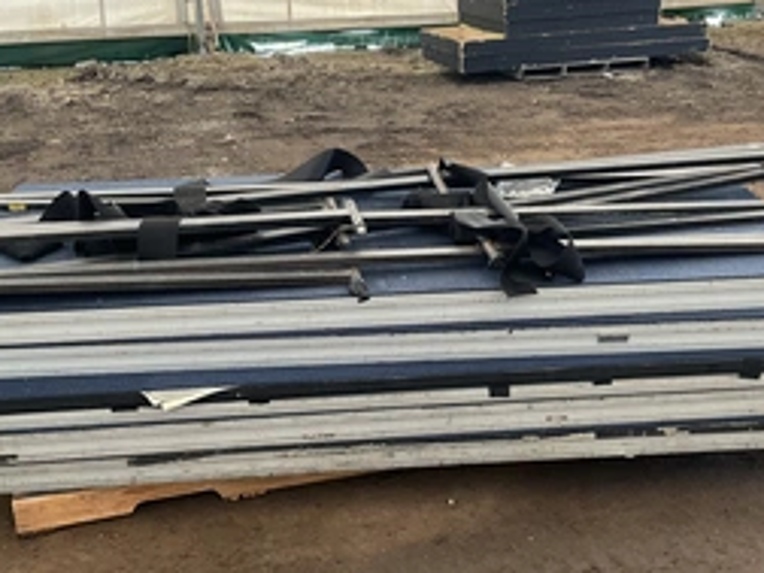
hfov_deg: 41.2
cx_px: 373
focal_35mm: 46
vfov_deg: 31.5
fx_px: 1015
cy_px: 300
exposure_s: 1/122
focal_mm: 3
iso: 50
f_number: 1.8
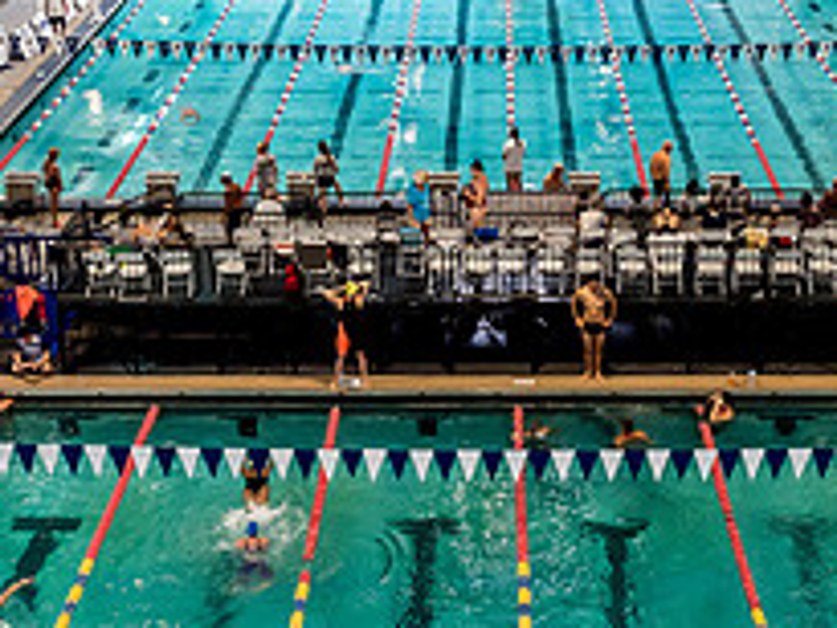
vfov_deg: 21.6
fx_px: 1645
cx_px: 514
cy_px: 287
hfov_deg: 28.5
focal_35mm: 68
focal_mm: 12
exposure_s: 1/80
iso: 1250
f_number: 5.6
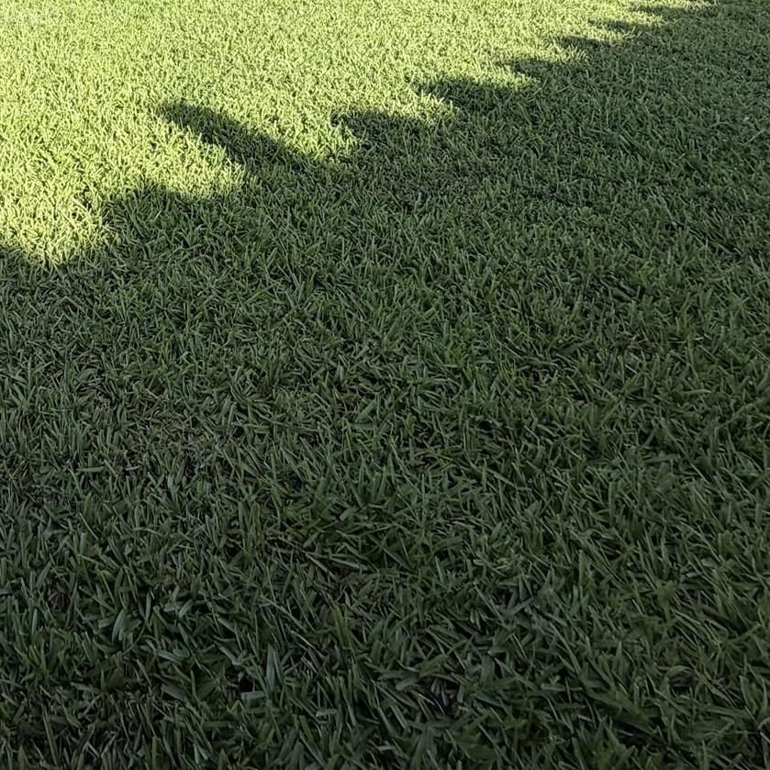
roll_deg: +3.3
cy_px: -78
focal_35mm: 34
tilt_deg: -7.4
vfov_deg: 39.5
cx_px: 6
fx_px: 856
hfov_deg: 42.2
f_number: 2.2
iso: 32
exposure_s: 1/770
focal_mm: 2.22
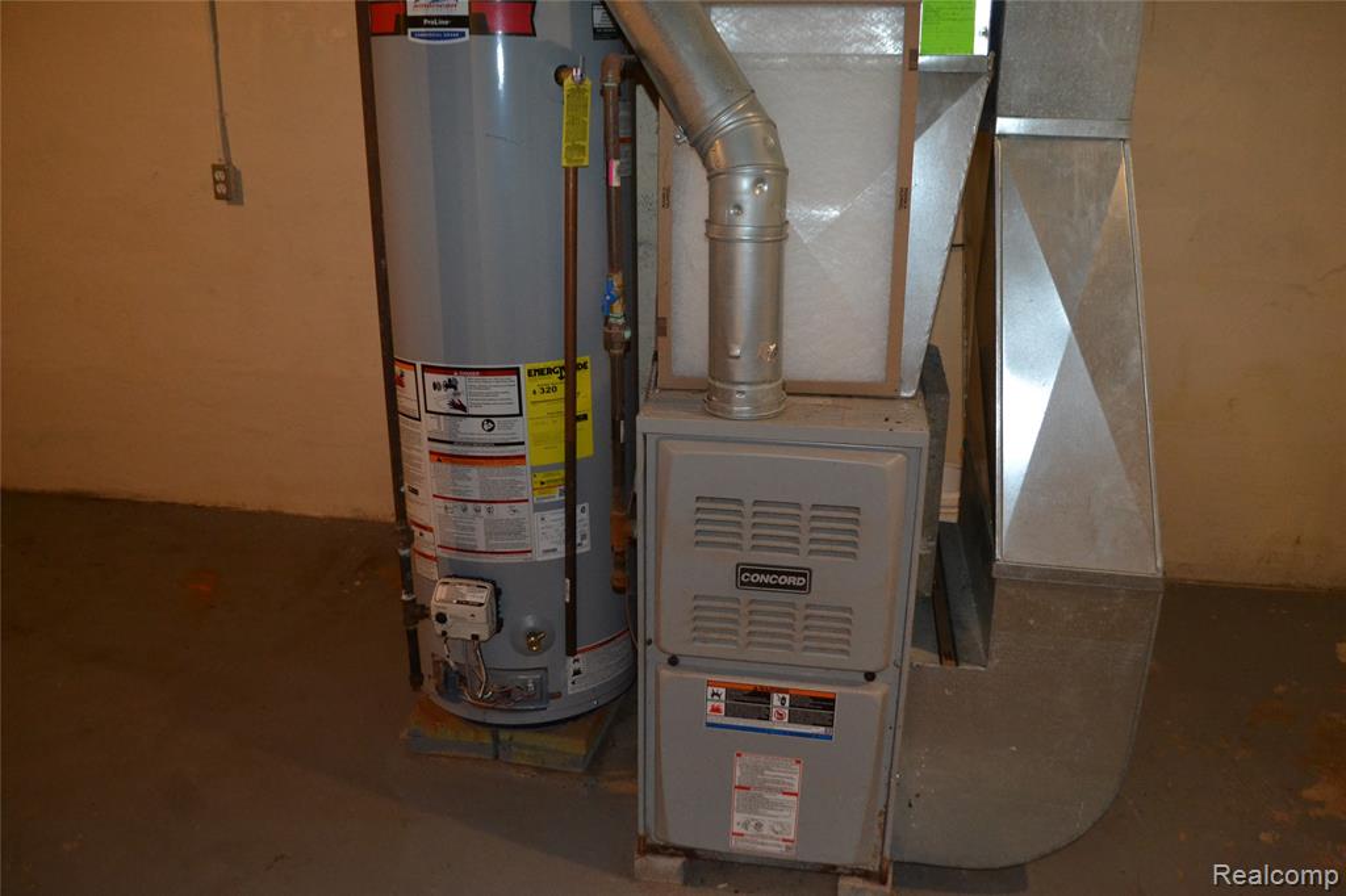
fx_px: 1009
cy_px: 448
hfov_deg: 67.4
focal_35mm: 27
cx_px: 673
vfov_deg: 47.9
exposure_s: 1/60
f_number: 3.5
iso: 1600
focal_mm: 18
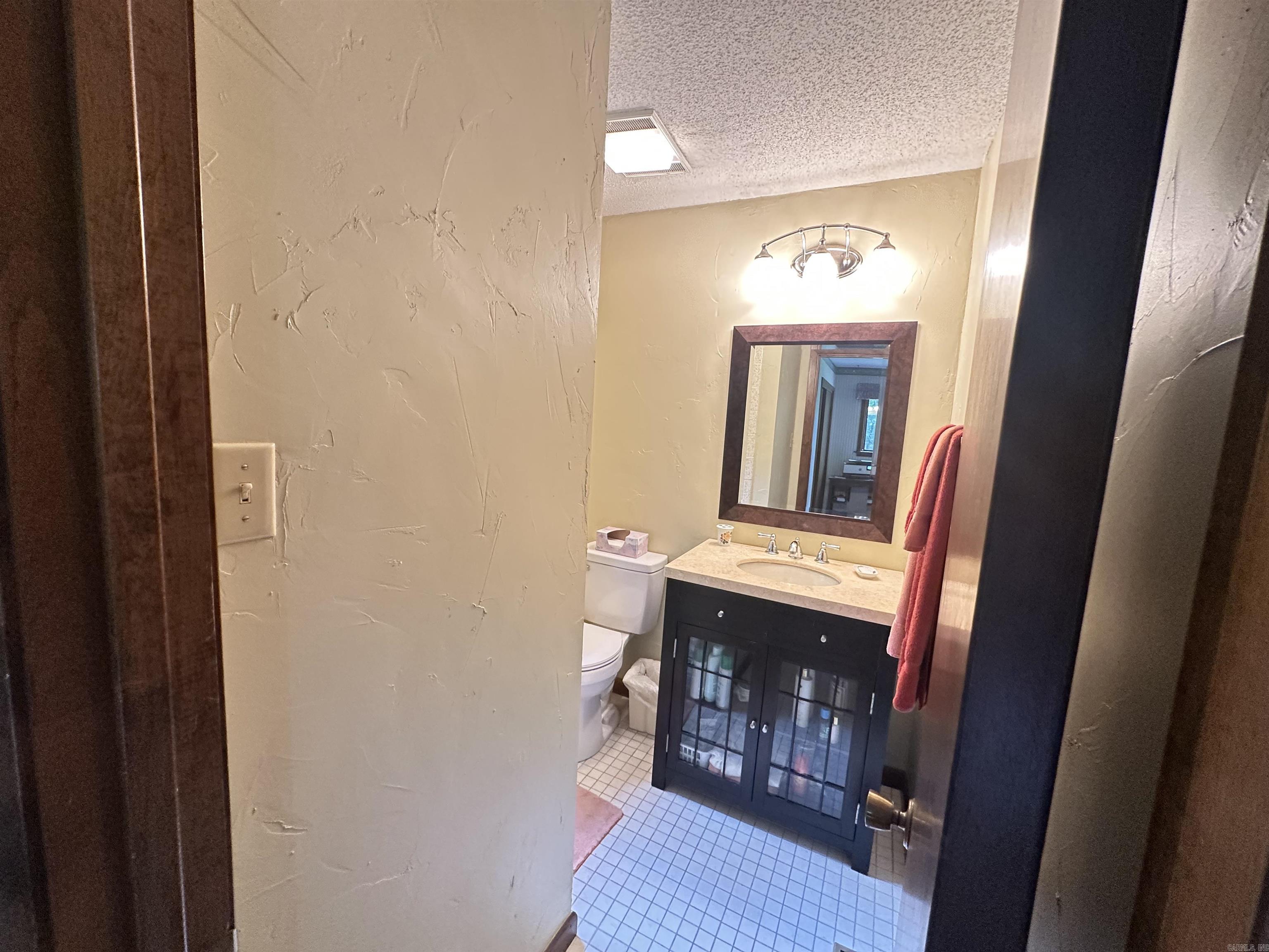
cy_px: 476
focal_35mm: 14
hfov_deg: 102.1
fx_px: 513
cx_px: 634
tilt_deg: -6.4
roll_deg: -3.4
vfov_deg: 85.7
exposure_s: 1/60
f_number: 2.2
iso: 400
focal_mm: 2.22
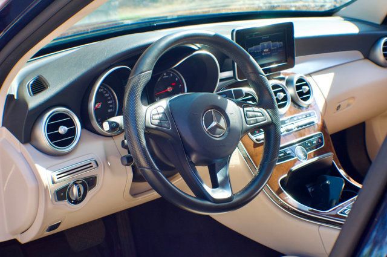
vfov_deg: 18.1
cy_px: 128
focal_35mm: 75
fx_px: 805
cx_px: 194
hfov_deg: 27.0
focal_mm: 50
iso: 500
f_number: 7.1
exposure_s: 1/200
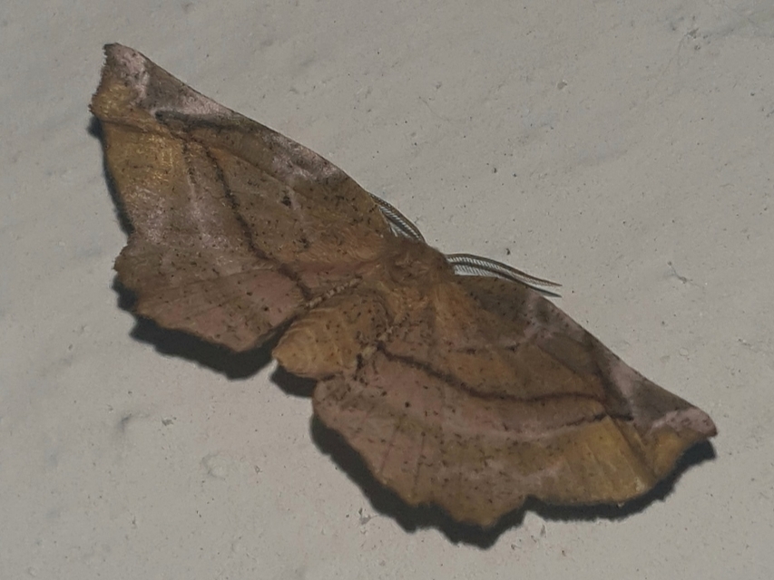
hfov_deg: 67.3
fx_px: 581
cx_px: 387
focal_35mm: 26
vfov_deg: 53.1
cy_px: 290
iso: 50
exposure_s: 1/1709
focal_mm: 4.3
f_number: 1.5
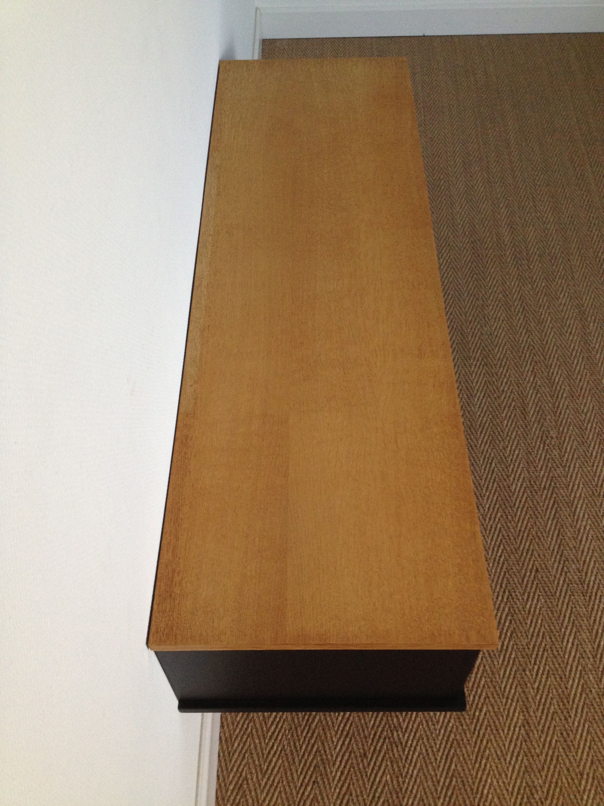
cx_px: 302
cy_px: 403
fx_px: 814
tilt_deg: -52.7
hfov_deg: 40.7
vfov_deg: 52.6
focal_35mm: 35
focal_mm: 4.28
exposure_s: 1/20
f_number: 2.4
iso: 200
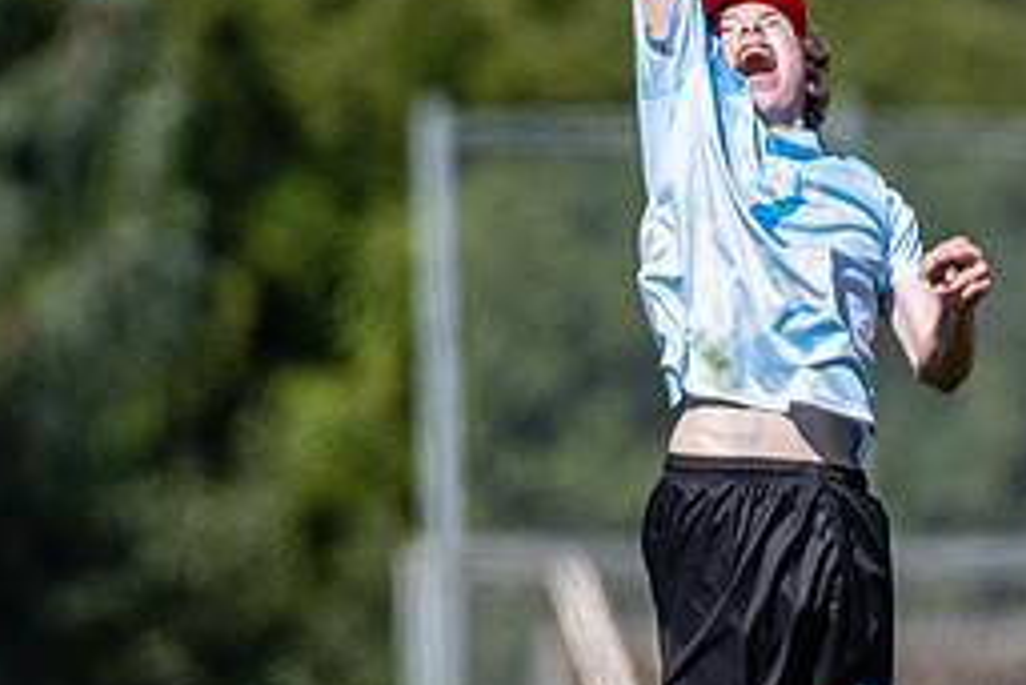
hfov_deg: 1.1
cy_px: 394
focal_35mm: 1809
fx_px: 51583
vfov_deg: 0.8
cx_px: 881
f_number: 4
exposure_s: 1/1600
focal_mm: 400
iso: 100
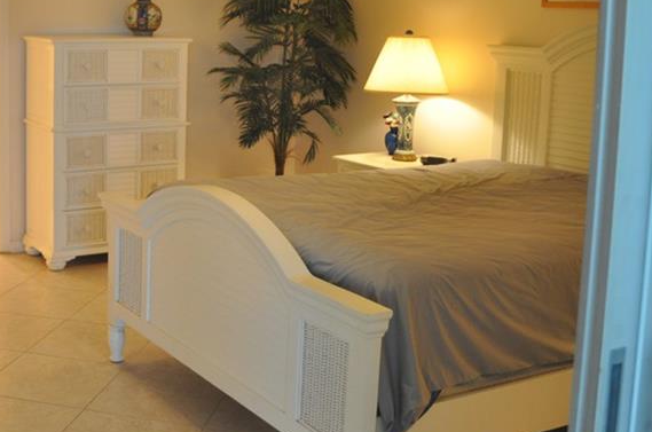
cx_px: 147
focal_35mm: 54
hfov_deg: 35.9
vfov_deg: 24.7
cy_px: 122
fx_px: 976
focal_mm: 20
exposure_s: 1/50
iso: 800
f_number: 3.5
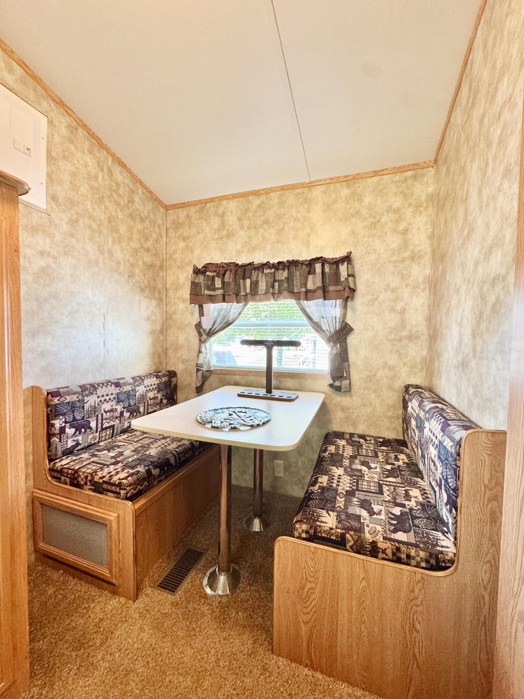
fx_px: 283
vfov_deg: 102.1
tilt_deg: -2.0
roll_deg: -1.9
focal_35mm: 14
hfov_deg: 85.7
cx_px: 262
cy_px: 350
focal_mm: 2.22
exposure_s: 1/120
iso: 250
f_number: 2.2
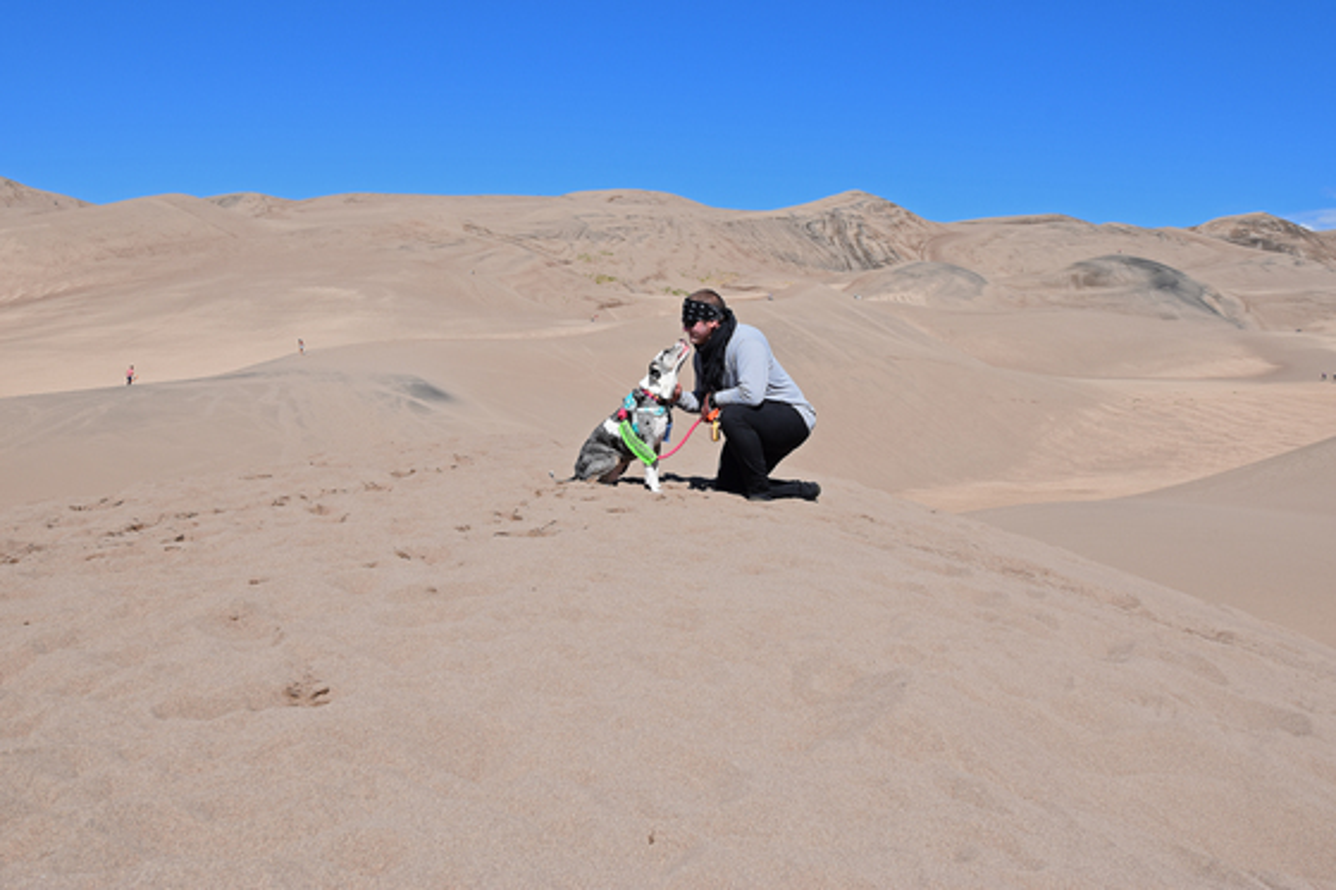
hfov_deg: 53.1
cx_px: 668
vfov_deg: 36.9
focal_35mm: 36
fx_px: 1336
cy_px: 445
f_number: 10
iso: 200
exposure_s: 1/400
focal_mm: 24
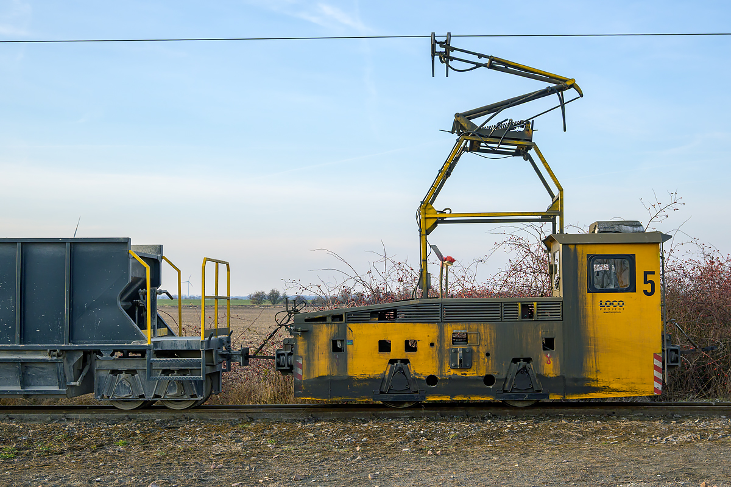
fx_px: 929
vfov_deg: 29.4
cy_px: 244
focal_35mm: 46
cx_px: 366
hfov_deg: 43.0
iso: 200
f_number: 8
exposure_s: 1/250
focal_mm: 30.5
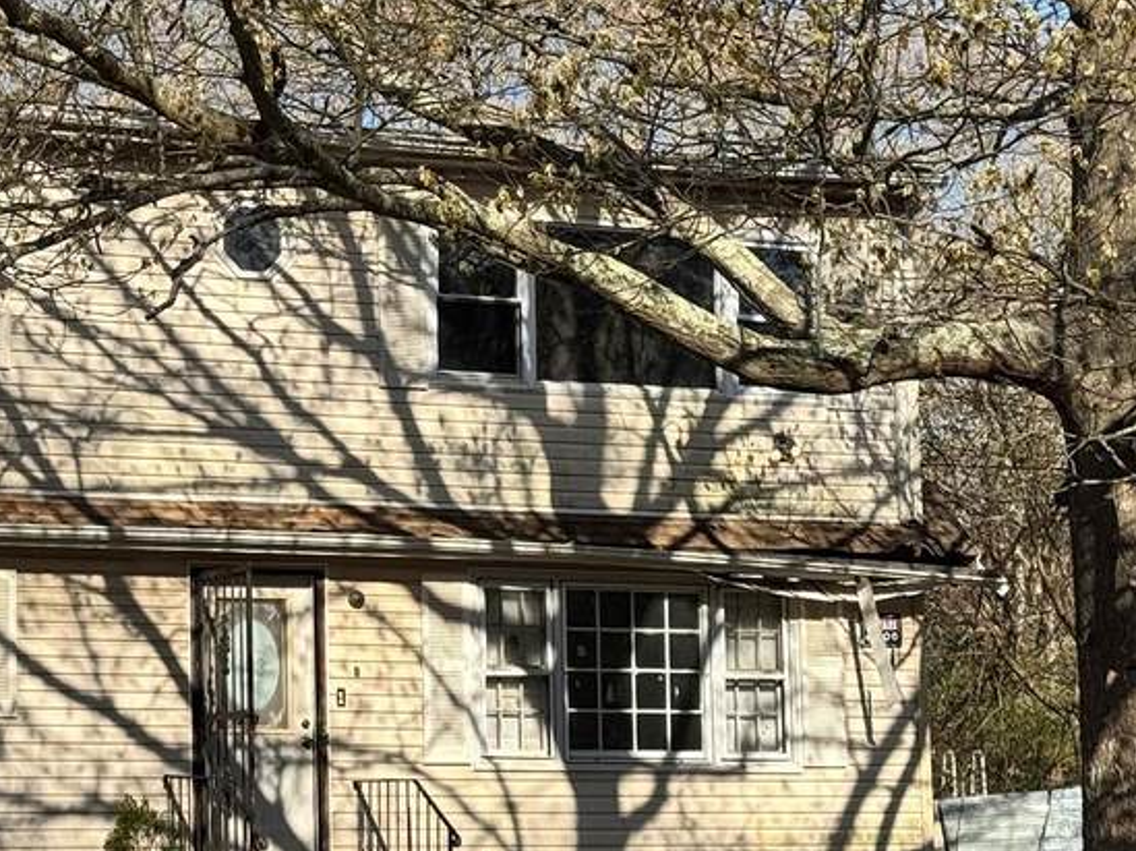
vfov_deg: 13.2
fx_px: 3673
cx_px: 114
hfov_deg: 17.3
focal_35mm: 112
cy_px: 460
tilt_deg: +6.4
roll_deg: +0.6
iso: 64
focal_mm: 6.76
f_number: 1.78
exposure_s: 1/4049
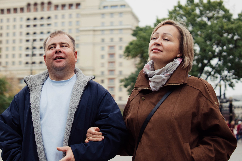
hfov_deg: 30.7
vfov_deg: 20.9
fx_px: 437
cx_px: 79
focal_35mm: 65
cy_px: 92
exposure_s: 1/4000
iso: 400
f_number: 1.4
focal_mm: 27
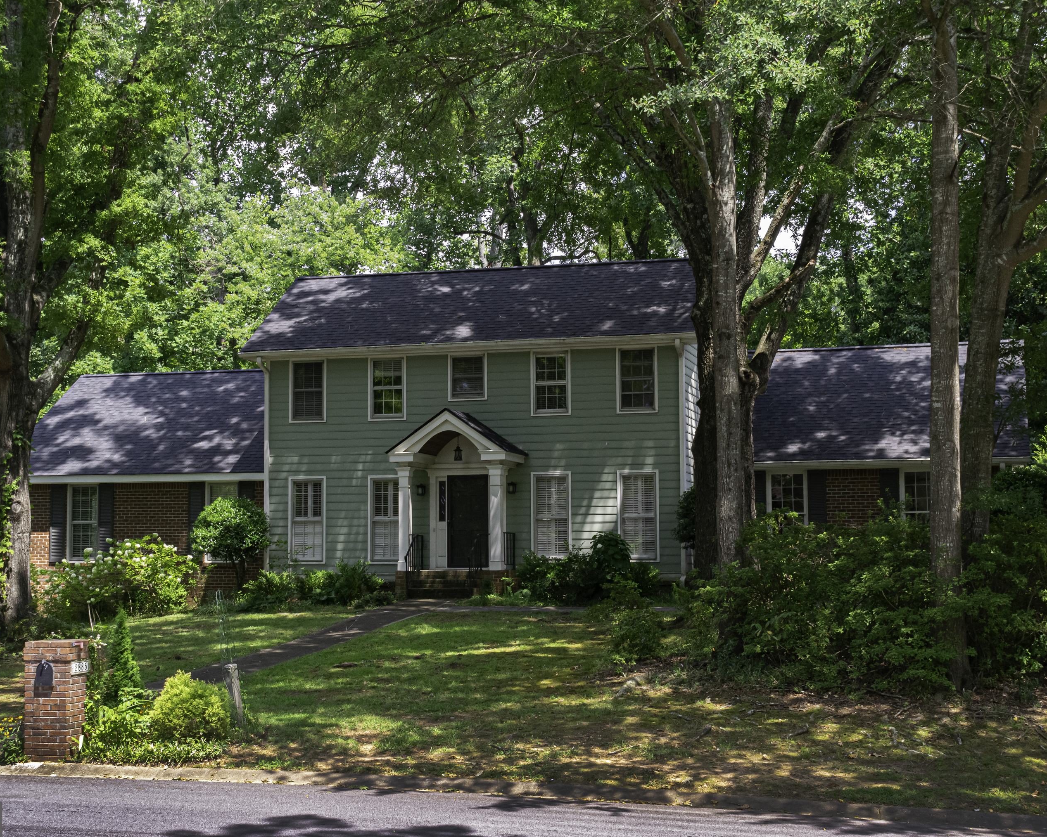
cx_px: 510
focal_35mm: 58
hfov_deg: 32.5
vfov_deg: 26.2
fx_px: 1797
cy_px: 421
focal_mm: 34
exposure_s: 1/200
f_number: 8
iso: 800
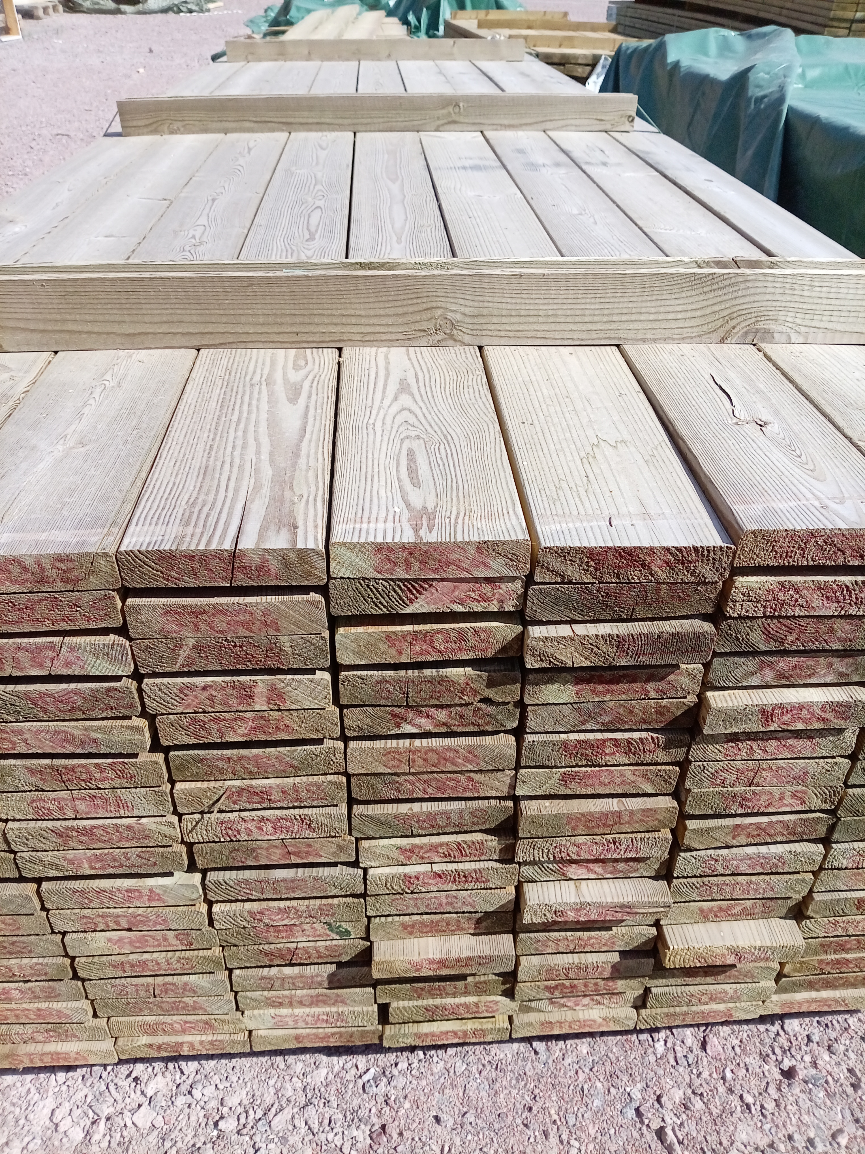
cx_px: 432
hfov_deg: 54.8
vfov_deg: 69.4
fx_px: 834
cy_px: 577
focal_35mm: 25
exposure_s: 1/1224
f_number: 1.8
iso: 101
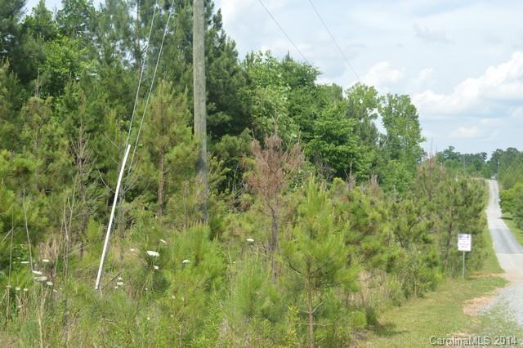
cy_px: 174
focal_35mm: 45
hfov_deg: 43.6
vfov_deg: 29.8
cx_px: 262
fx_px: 653
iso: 100
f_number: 7.1
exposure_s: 1/200
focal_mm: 30
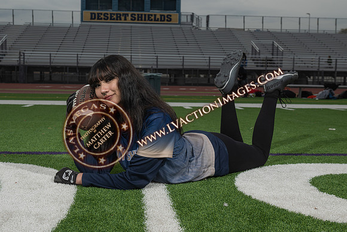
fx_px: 488
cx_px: 164
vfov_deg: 26.7
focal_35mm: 51
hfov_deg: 39.1
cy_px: 121
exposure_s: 1/200
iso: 160
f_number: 8
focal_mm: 48
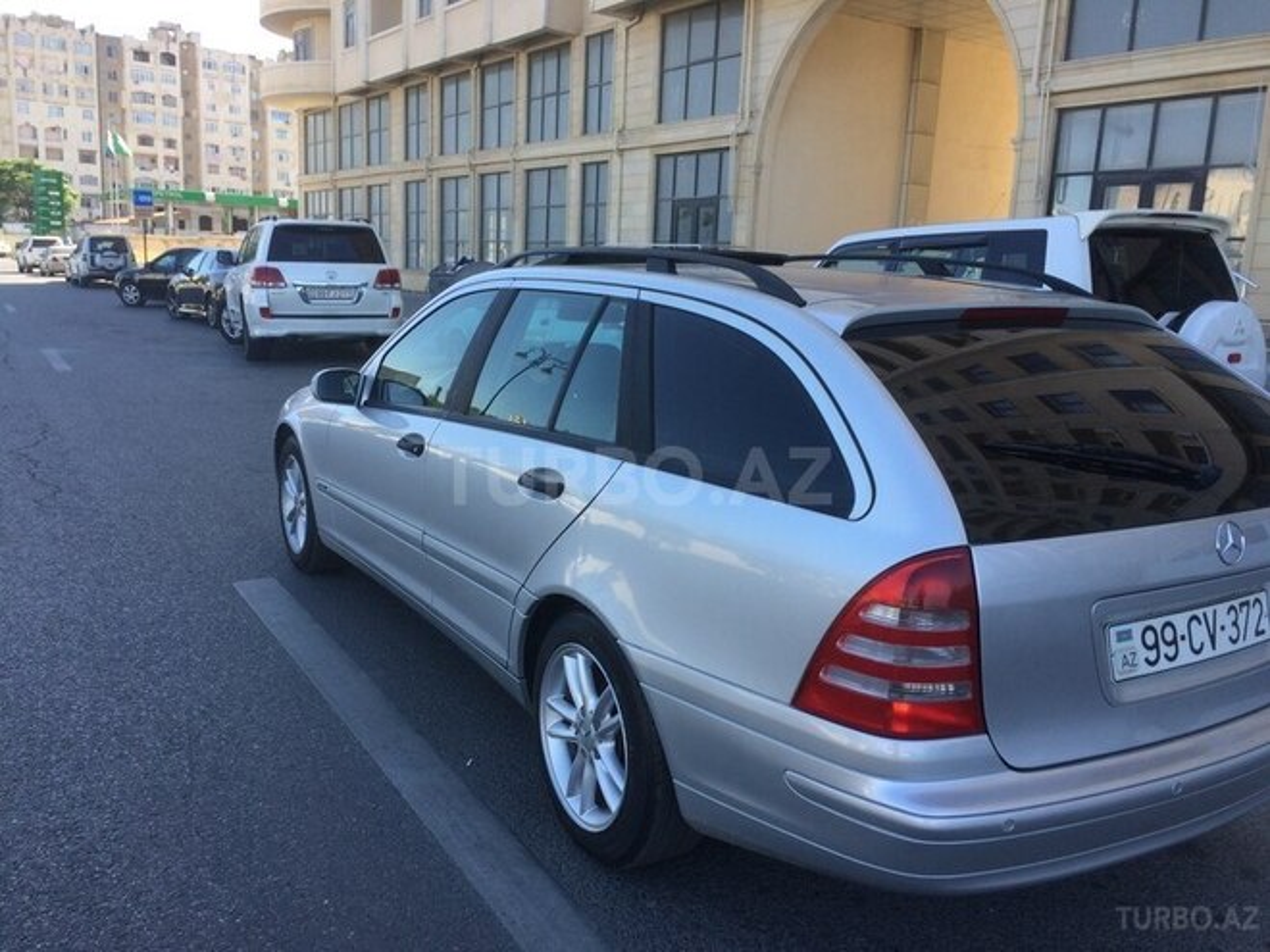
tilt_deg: -11.3
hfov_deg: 61.7
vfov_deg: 48.2
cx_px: 635
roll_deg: -3.0
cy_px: 476
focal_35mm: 29
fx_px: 1064
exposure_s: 1/451
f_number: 2.2
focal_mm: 4.15
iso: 32
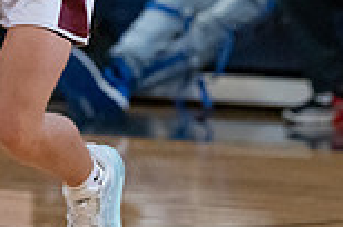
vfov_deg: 1.6
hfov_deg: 2.5
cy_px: -150
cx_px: 33
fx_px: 7949
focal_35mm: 836
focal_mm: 157
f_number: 2.8
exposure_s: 1/1000
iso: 5000
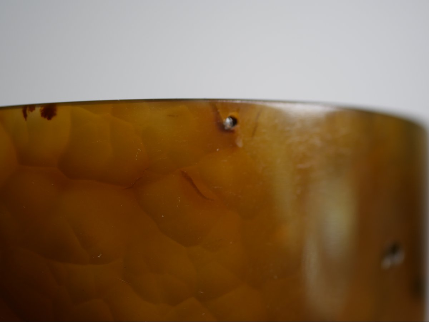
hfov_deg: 32.2
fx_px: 744
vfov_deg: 24.4
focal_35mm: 60
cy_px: 161
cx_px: 214
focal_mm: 30
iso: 200
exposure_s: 1/125
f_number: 2.8
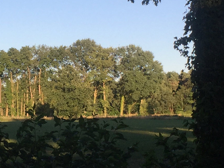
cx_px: 26
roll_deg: -0.4
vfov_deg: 13.4
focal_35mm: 110
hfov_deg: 17.6
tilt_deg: +3.4
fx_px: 712
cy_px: 75
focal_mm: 4.15
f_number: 2.2
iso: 32
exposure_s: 1/942
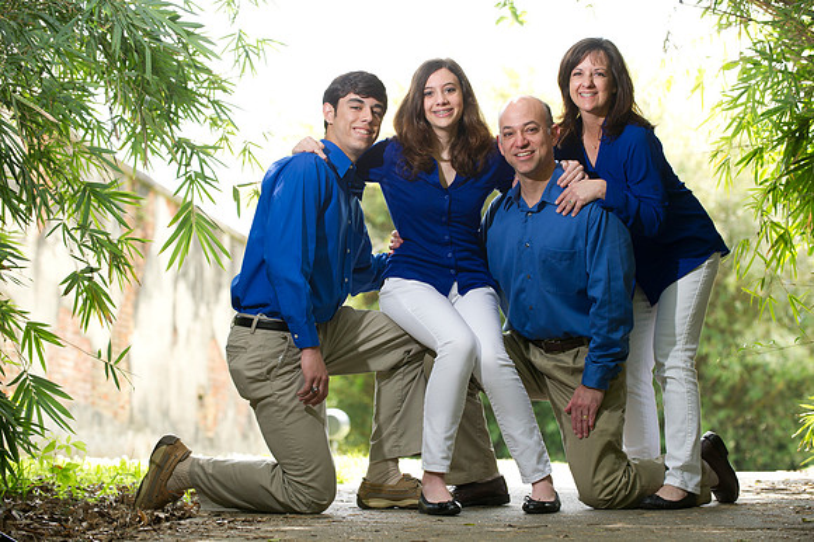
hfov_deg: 18.6
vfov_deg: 12.4
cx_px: 407
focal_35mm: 110
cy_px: 271
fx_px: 2486
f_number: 4
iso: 320
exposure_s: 1/125
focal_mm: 110
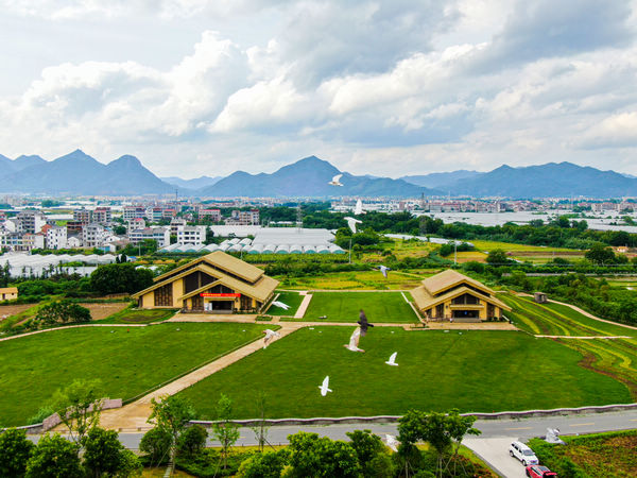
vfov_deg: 38.7
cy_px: 239
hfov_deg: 50.1
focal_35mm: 37
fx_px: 681
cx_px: 318
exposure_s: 1/640
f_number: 3.4
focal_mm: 6.35
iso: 100
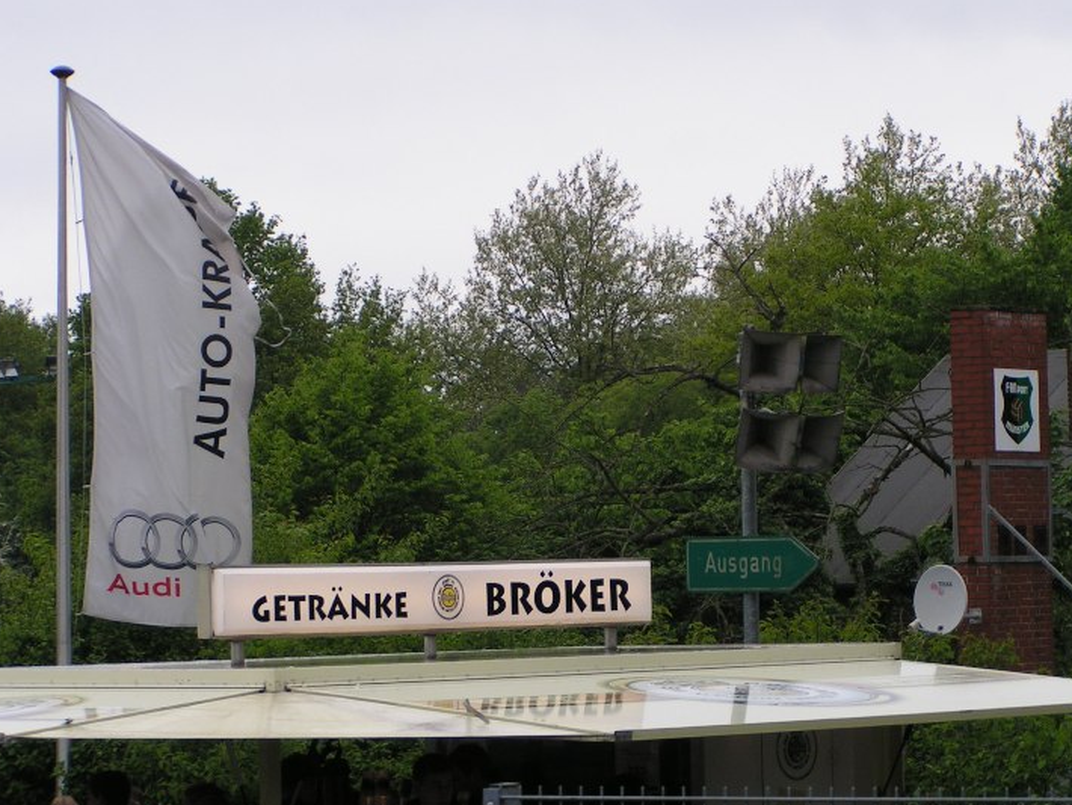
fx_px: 4151
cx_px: 556
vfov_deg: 11.1
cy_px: 423
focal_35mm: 134
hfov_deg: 14.7
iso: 50
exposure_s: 1/200
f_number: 4.5
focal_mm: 18.2
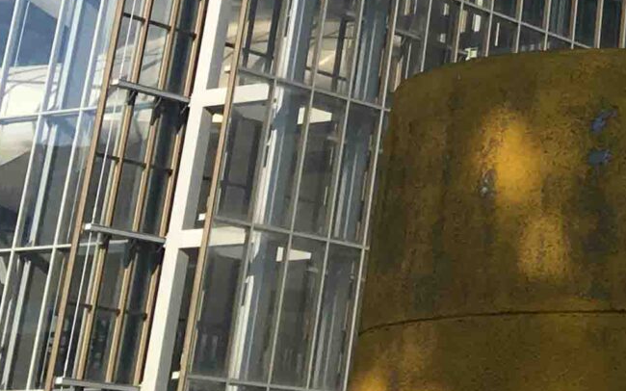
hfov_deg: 15.8
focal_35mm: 121
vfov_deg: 9.9
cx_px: 941
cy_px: -446
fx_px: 2064
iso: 25
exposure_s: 1/1131
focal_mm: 4.15
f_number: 2.2
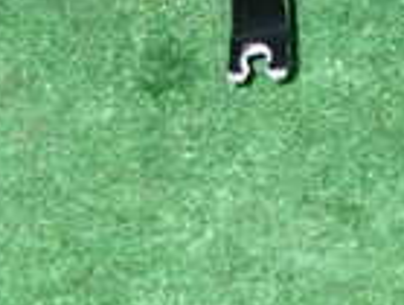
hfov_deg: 12.7
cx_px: 81
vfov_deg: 9.1
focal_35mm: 155
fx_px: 1814
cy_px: -261
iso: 800
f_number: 7.1
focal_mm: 6.37
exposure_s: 1/40
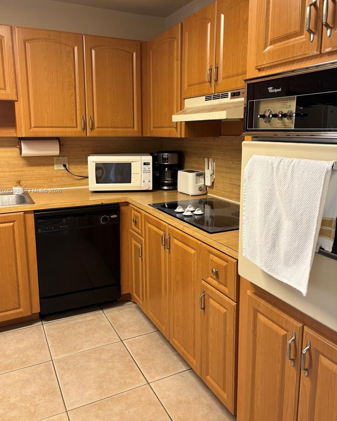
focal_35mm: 28
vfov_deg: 62.1
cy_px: 191
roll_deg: -1.1
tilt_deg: -10.6
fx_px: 349
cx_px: 164
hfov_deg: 51.5
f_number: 1.6
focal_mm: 5.96
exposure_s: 1/60
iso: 160
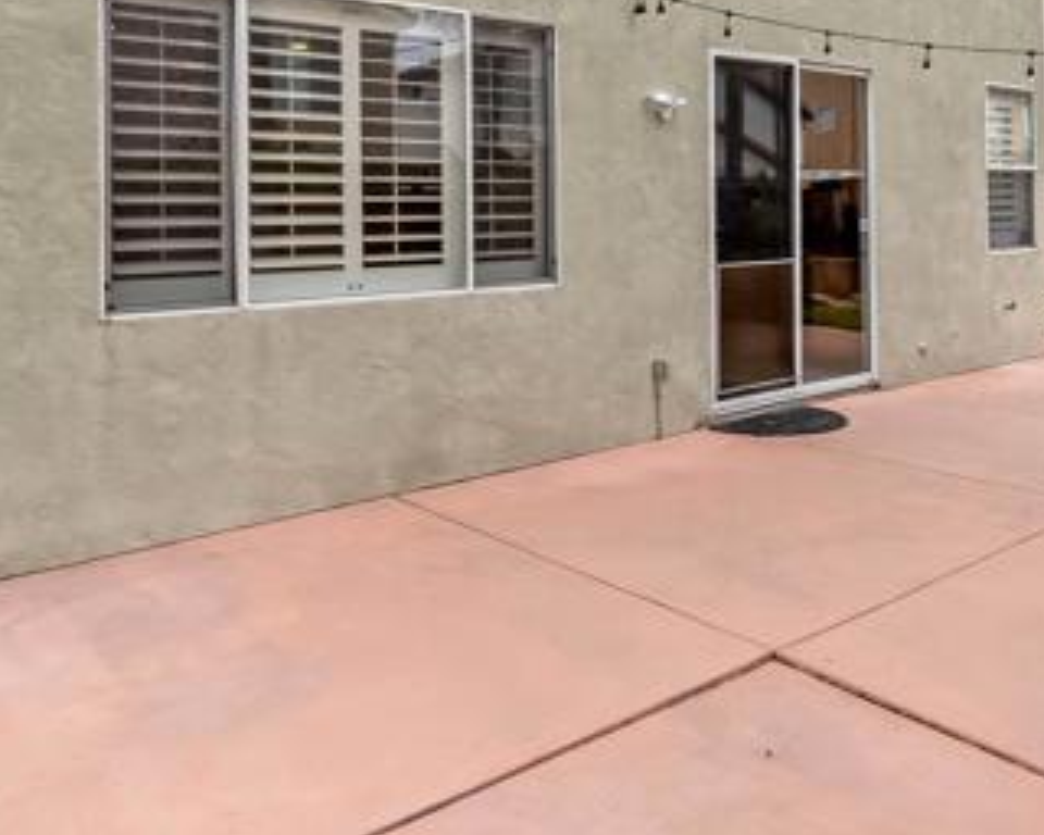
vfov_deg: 46.2
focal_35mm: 30
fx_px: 927
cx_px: 594
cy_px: 178
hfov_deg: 58.5
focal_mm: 16
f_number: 9
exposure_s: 1/200
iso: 250
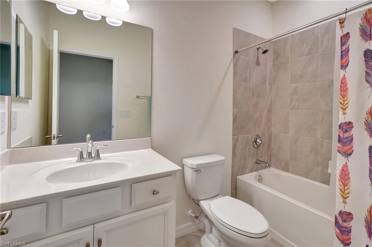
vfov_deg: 77.2
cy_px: 124
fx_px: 155
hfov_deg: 100.4
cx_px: 186
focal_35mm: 15
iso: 500
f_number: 9.5
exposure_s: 1/8
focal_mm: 10
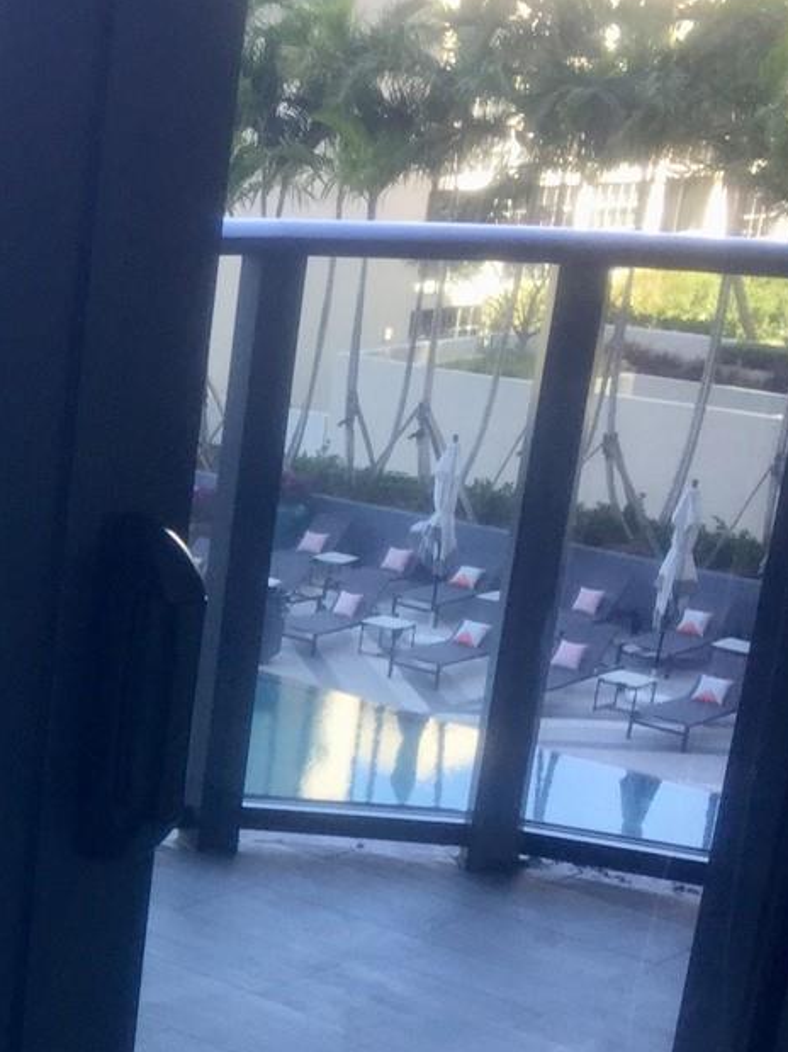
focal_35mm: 75
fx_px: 2277
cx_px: -329
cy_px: 851
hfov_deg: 17.9
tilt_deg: -18.3
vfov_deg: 25.5
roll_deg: -2.7
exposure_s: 1/60
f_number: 2.2
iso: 32
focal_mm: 4.15
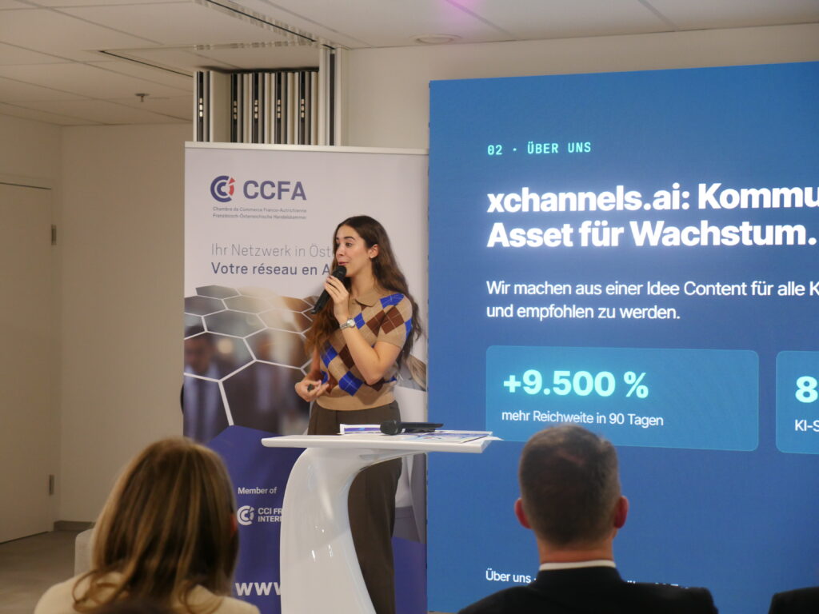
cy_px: 307
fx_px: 1656
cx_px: 410
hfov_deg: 27.8
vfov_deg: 21.0
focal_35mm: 70
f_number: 2.8
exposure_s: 1/80
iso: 1000
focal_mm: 35
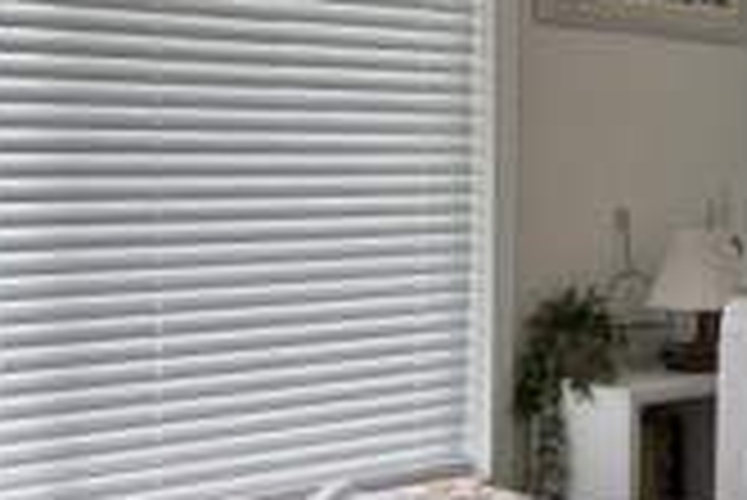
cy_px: 322
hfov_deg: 23.8
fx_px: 1620
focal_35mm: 78
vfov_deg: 17.5
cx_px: 882
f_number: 1.6
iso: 50
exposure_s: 1/120
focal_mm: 5.96
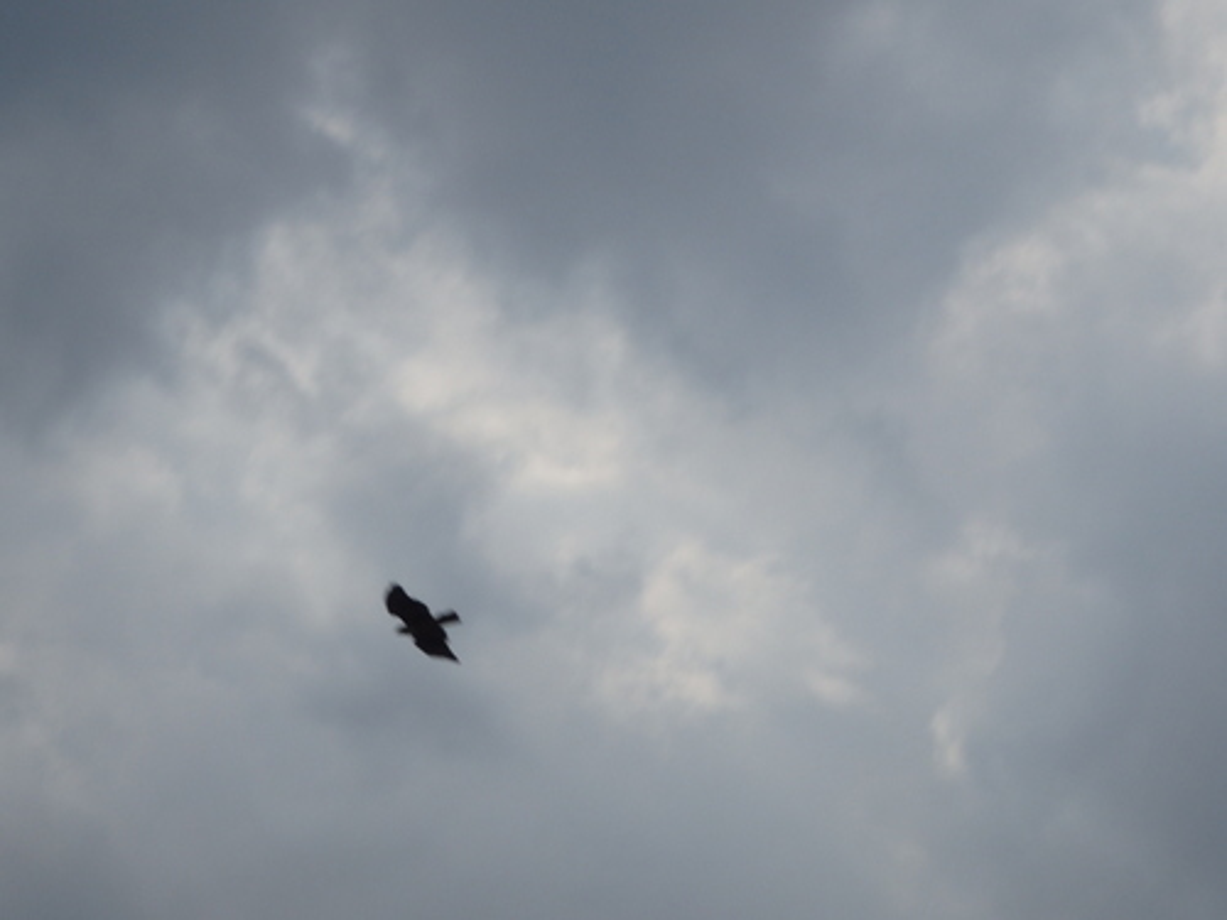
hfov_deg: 14.1
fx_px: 4962
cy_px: 460
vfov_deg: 10.6
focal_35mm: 140
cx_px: 614
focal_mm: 25
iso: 125
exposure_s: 1/125
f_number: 18
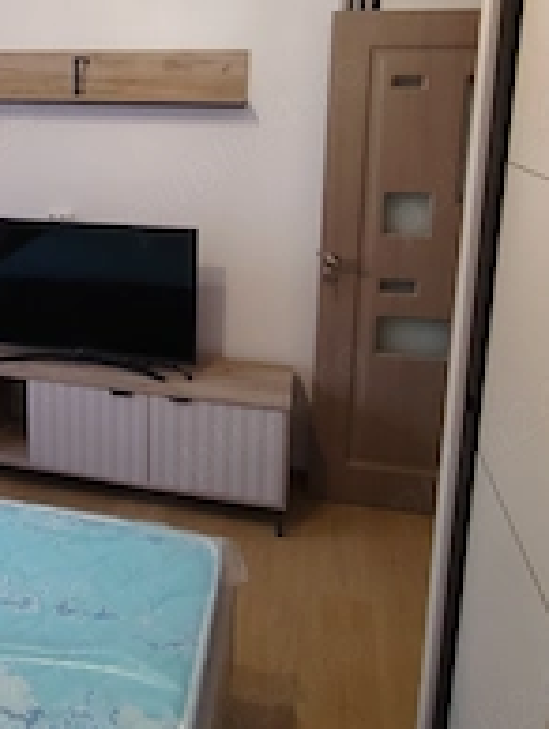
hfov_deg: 39.2
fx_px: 738
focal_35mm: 35
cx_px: 109
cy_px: 207
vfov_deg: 50.9
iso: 408
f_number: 2.2
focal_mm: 1.42
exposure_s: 1/33.3
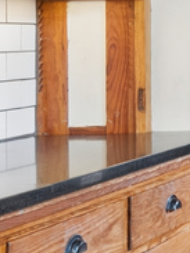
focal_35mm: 136
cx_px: 662
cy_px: 55
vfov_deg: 14.4
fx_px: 996
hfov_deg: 8.3
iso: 400
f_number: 8
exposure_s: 1/10
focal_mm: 16
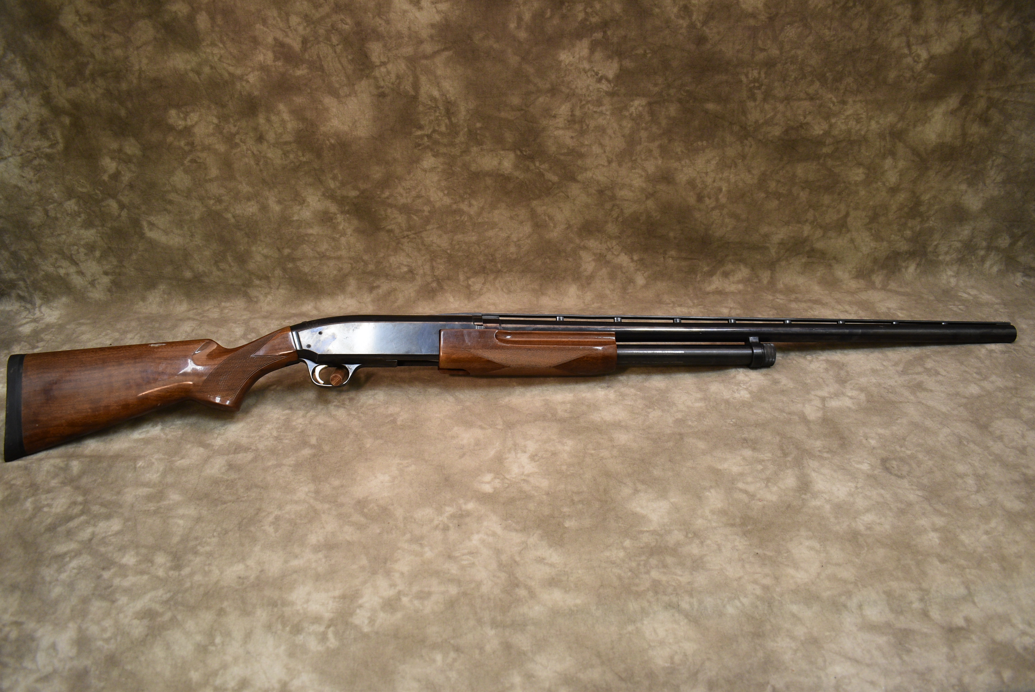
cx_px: 518
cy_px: 346
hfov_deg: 61.9
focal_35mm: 30
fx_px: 863
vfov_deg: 43.7
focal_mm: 20
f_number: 5
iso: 800
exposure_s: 1/60
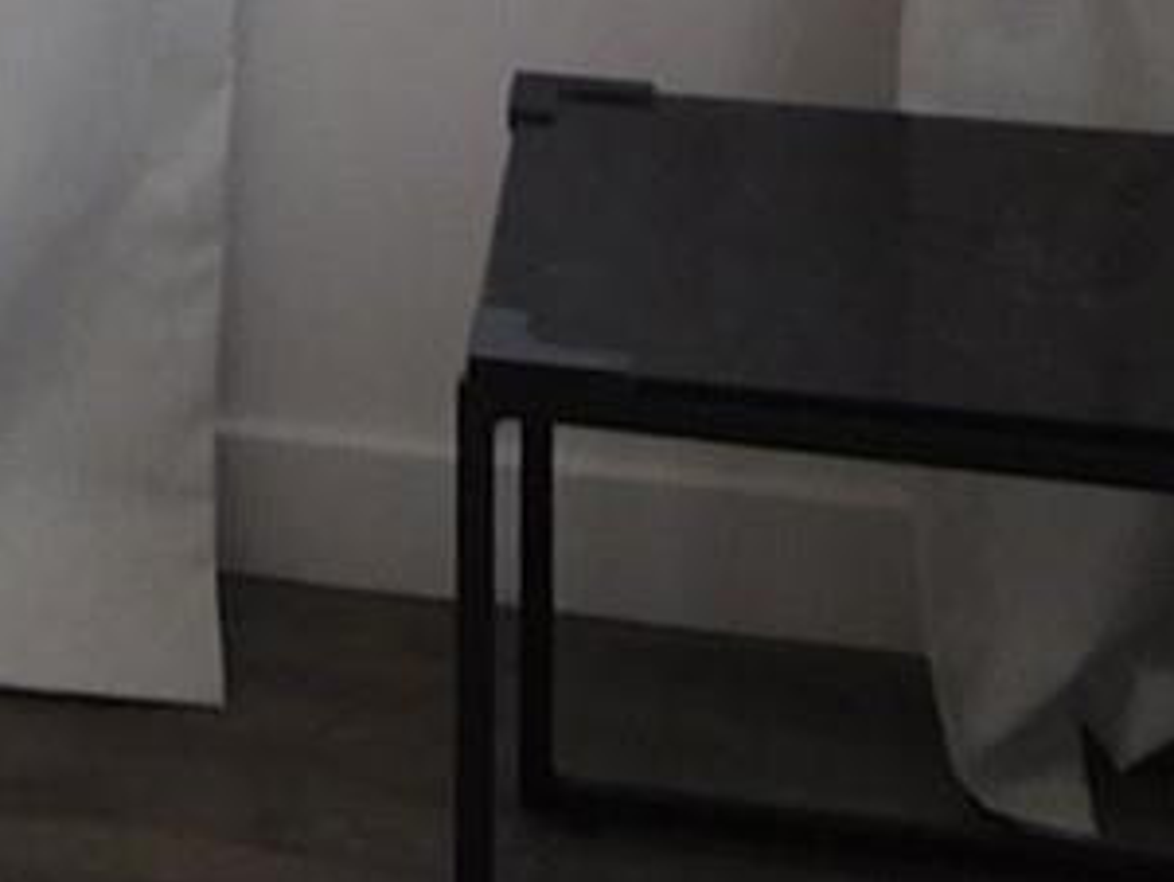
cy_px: -1284
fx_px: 5768
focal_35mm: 170
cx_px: -1845
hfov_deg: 9.9
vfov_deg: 8.0
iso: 125
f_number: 3.4
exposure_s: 1/100
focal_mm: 4.5
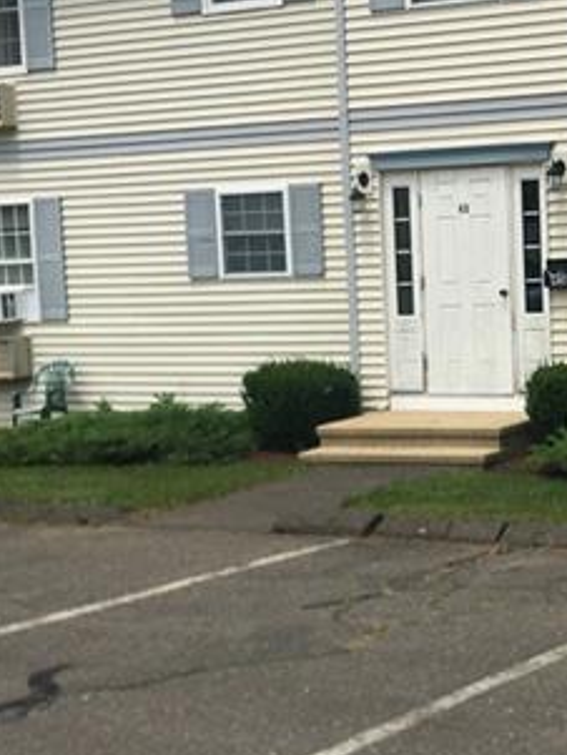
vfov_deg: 26.3
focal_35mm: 74
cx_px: 630
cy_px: 451
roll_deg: +0.3
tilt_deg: -2.8
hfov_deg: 19.1
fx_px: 1615
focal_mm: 4.15
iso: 25
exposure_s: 1/2024
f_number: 2.2
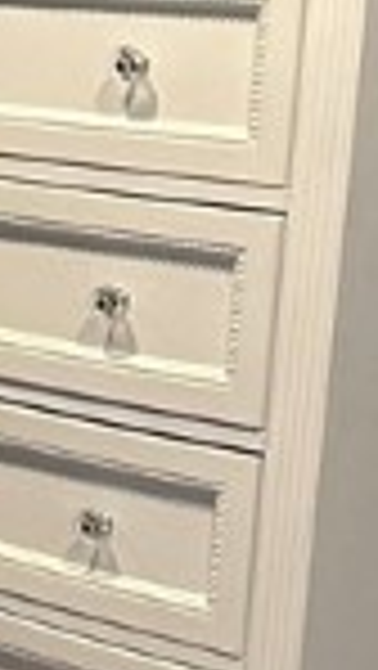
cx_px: -652
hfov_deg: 8.0
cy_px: 571
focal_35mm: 135
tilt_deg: -19.3
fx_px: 2401
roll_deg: +2.3
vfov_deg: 15.7
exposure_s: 1/60
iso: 320
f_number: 1.78
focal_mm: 6.86
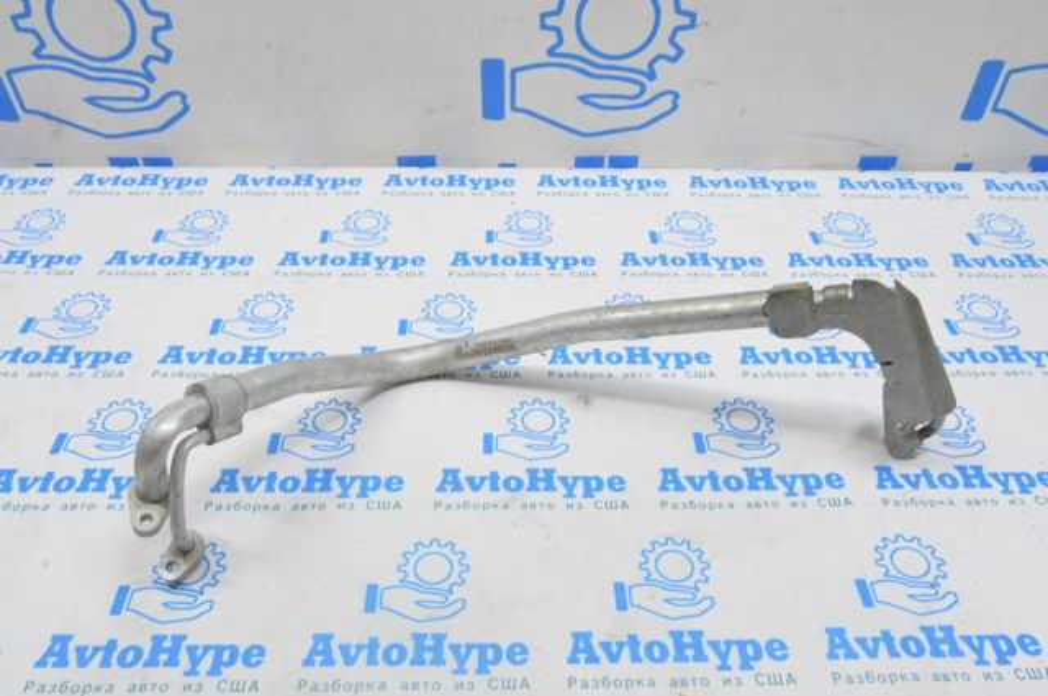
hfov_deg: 62.0
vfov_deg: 43.5
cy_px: 348
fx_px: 872
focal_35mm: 30
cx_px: 524
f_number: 20
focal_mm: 20
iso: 6400
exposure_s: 1/20
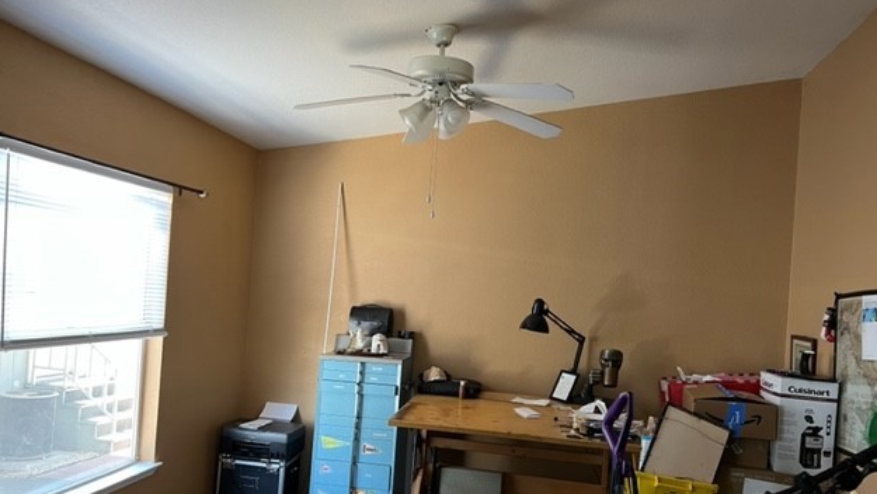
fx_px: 675
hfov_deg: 66.0
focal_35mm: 29
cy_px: 286
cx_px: 441
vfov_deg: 40.1
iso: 160
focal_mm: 5.7
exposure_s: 1/60
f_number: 1.5
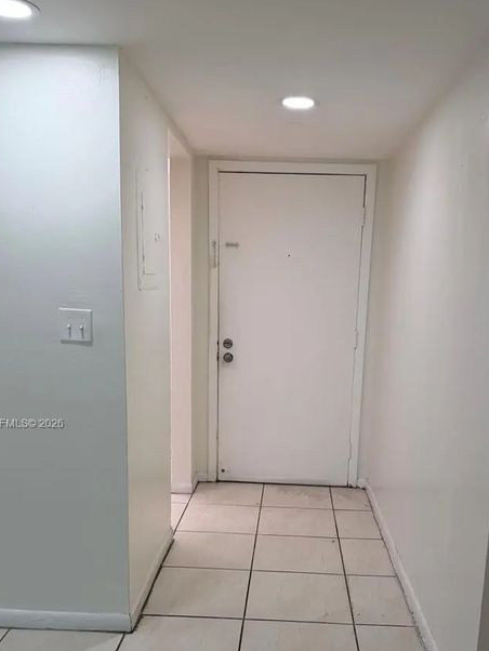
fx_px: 640
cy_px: 424
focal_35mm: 34
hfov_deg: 41.8
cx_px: 267
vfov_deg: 53.1
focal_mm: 6.76
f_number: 1.78
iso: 100
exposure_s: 1/181
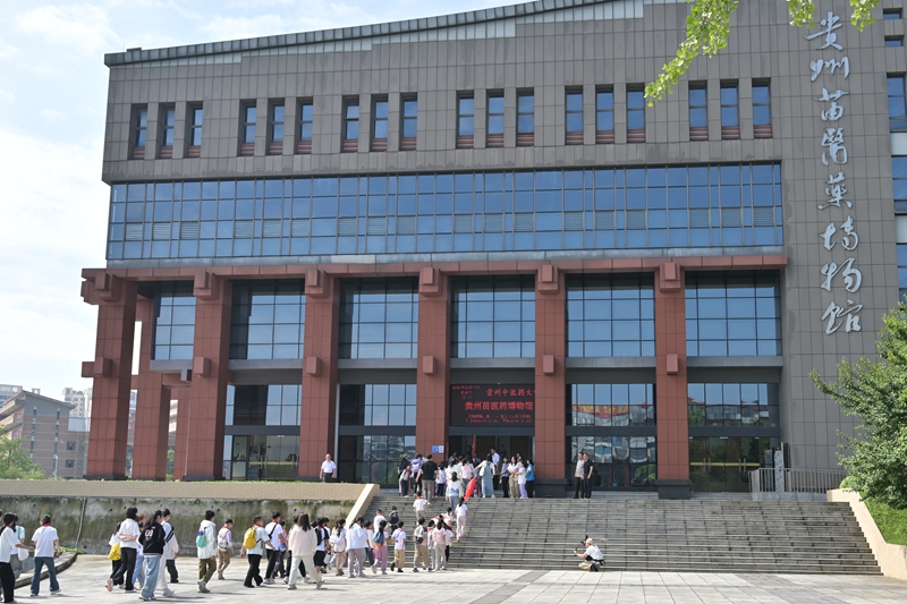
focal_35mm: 42
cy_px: 302
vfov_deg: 31.9
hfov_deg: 46.4
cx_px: 454
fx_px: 1058
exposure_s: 1/1000
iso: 250
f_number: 5
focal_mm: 28
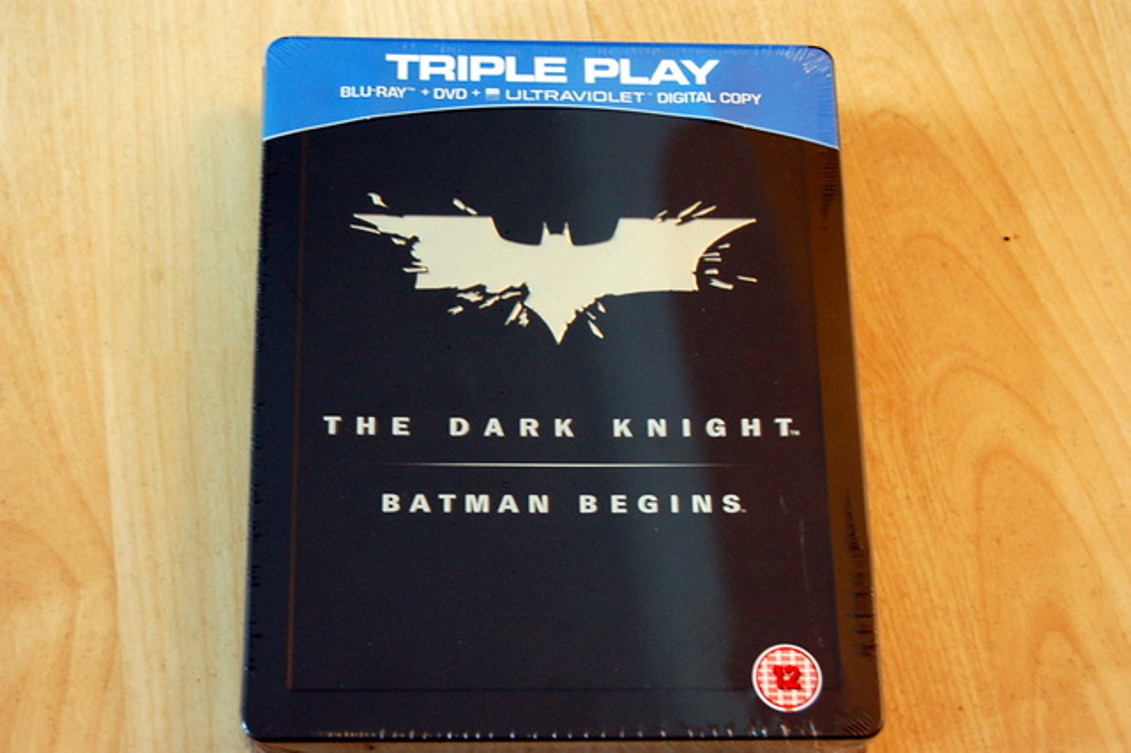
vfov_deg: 18.2
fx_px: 2355
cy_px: 376
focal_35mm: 75
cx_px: 566
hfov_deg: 27.0
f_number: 5.6
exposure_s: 1/6
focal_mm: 50
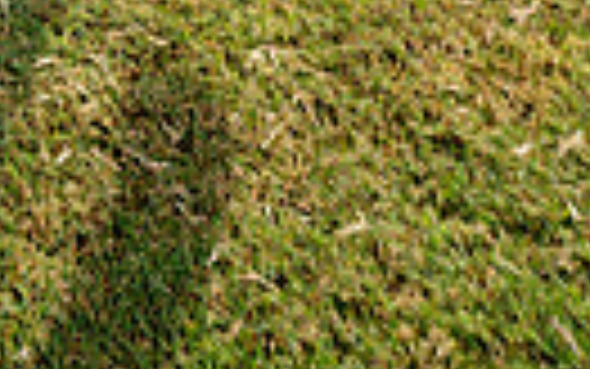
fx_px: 1351
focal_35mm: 84
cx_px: 0
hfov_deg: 23.6
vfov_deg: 11.5
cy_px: -634
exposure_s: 1/250
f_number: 11
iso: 200
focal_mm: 24
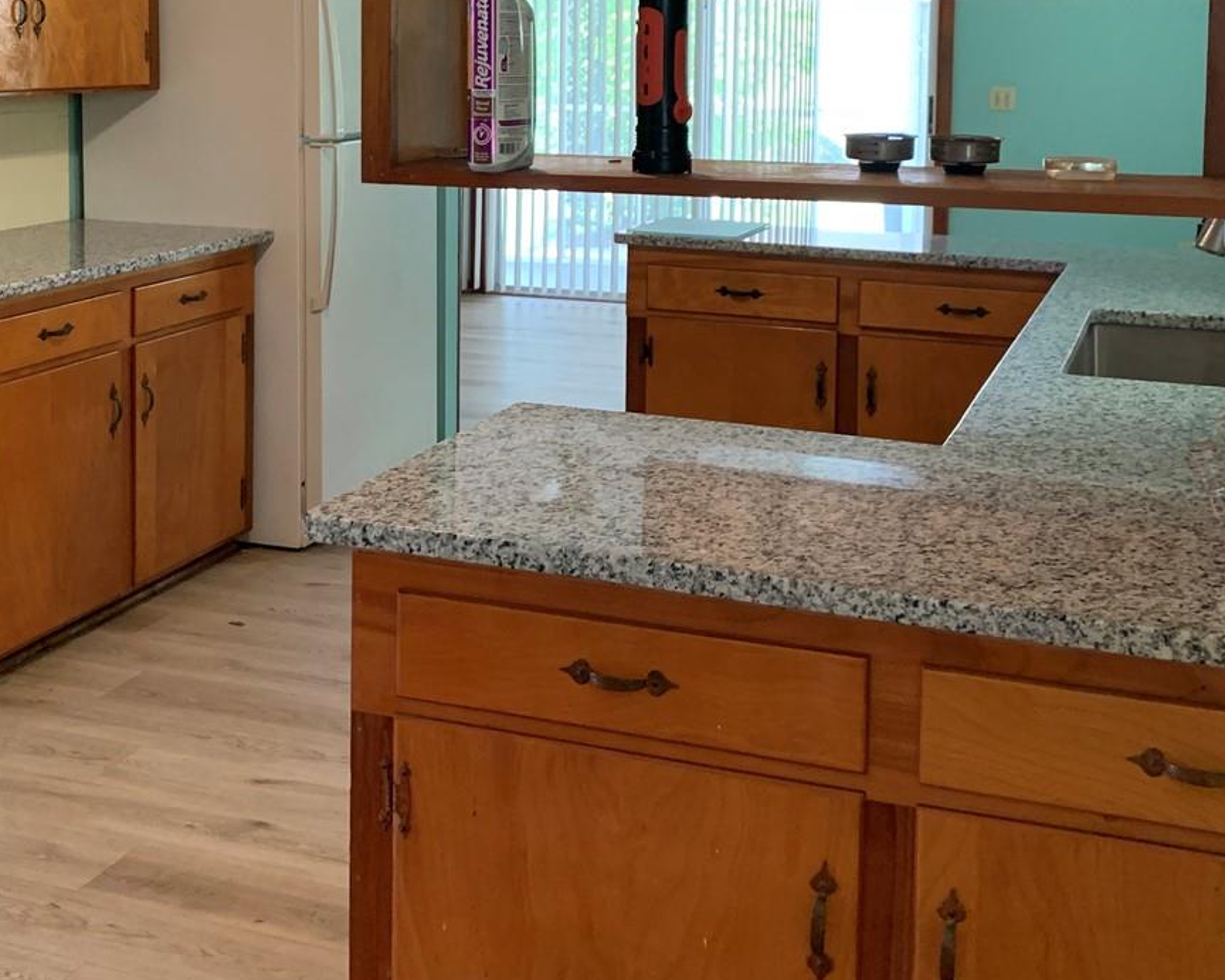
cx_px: 535
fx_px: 1704
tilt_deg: -3.2
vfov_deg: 31.2
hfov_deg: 39.5
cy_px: 183
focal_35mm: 47
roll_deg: -1.4
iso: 200
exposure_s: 1/60
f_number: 1.8
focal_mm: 4.25
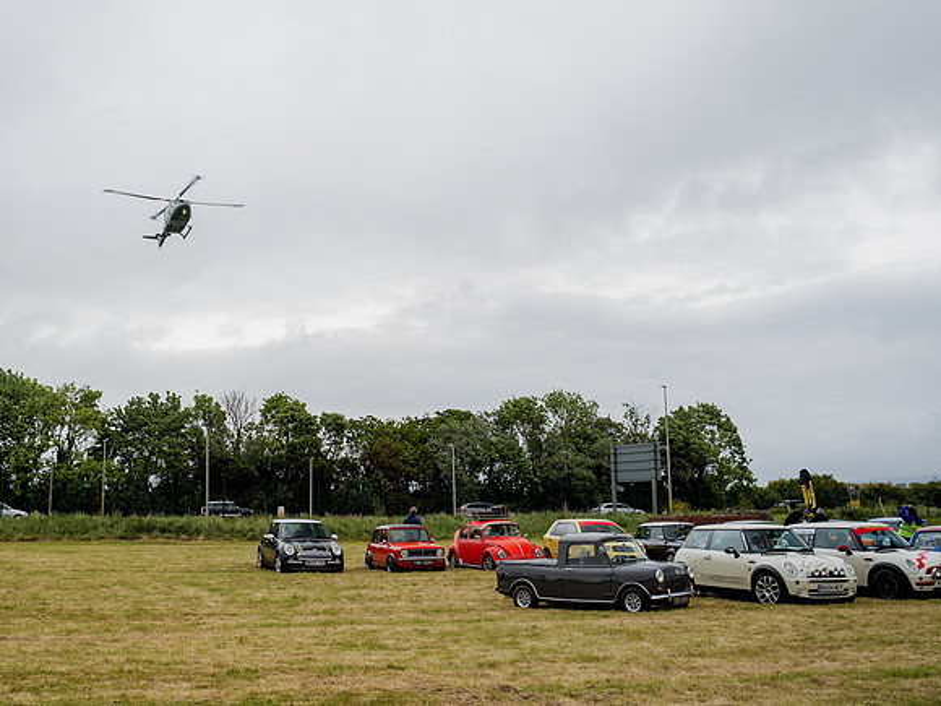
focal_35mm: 43
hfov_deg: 43.6
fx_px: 1166
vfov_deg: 33.5
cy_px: 261
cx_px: 354
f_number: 3.5
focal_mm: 17
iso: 200
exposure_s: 1/320
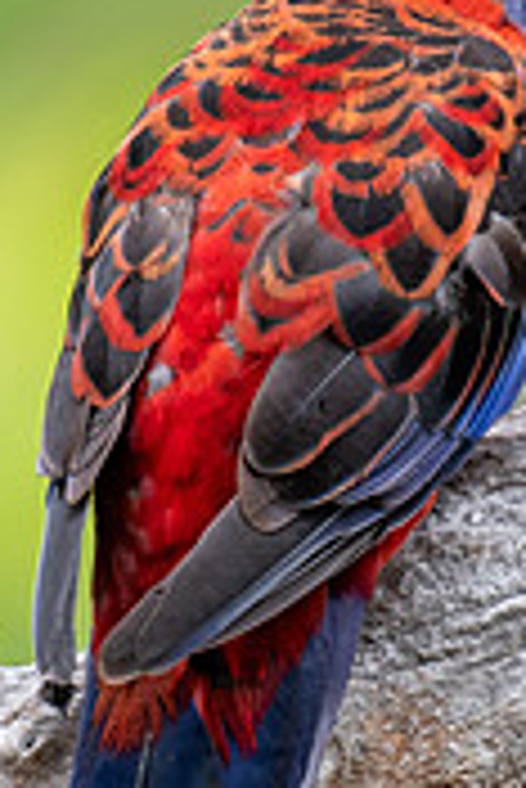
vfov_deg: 0.8
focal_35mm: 2676
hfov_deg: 0.5
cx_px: 359
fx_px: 58529
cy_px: 603
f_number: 5.6
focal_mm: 500
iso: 500
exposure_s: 1/200
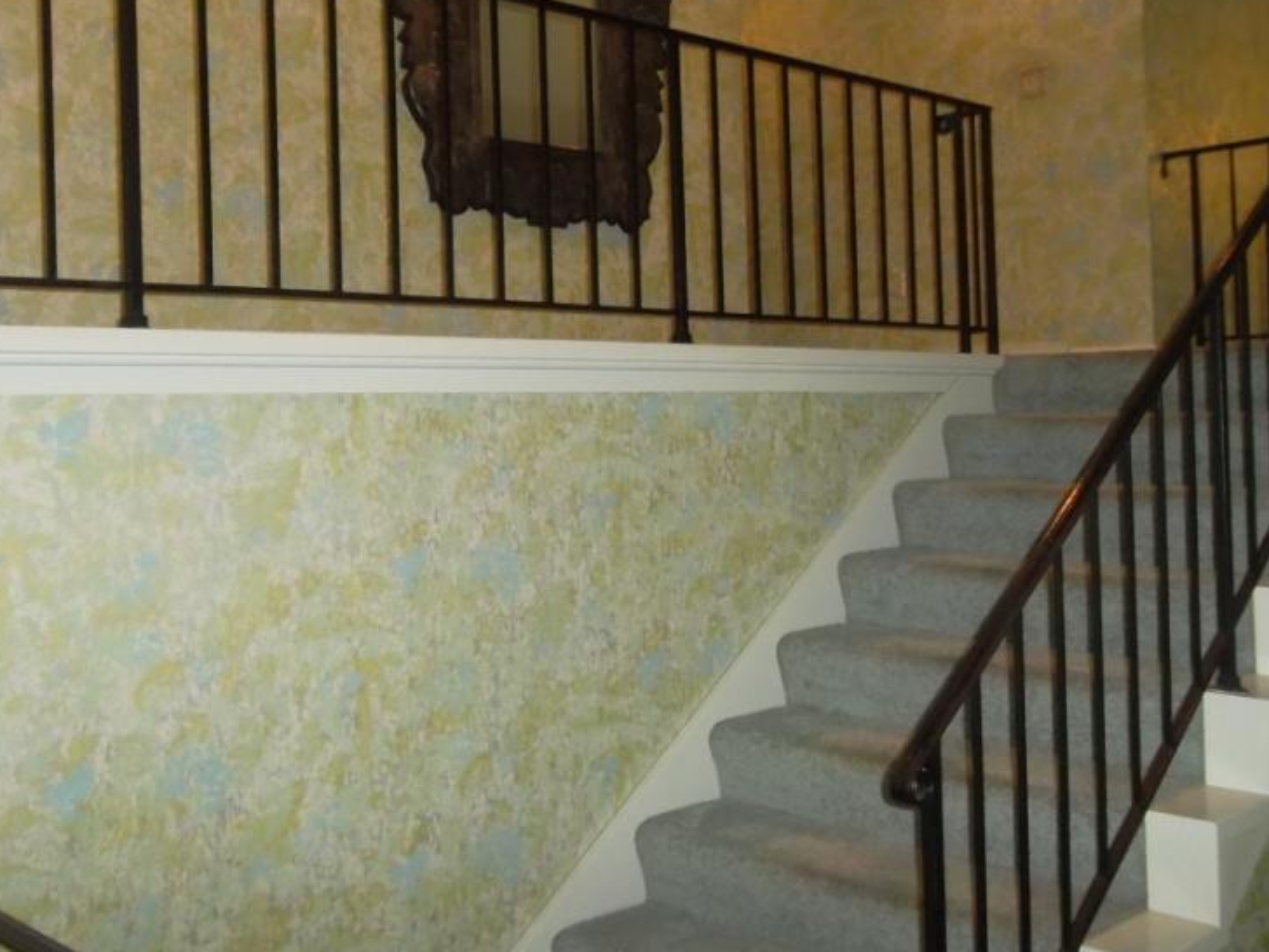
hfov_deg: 48.9
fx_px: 1393
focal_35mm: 38
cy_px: 366
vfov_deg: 37.5
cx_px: 685
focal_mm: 4.9
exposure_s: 1/45
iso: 400
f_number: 3.5
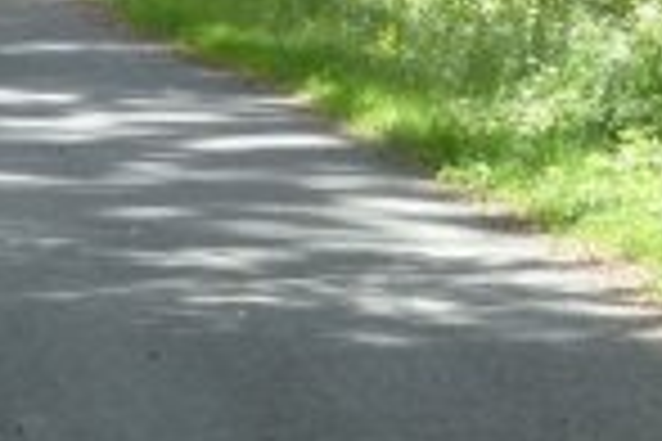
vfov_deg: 4.7
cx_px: -86
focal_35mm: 293
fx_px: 5388
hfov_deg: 7.0
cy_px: -248
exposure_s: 1/250
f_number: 4
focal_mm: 14.5
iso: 160
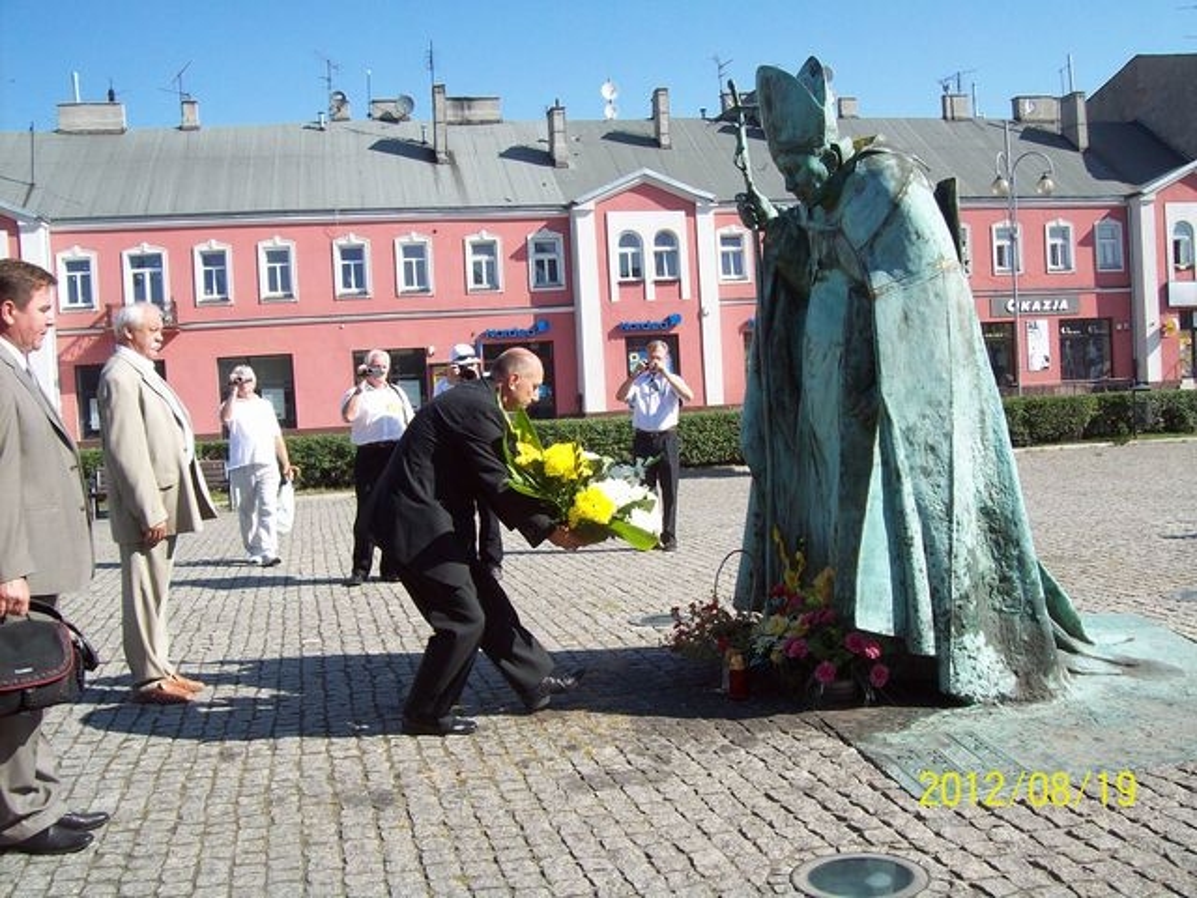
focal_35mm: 36
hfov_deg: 51.4
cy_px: 449
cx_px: 598
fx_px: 1245
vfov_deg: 39.7
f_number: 4.8
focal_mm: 6
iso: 80
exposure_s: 1/324
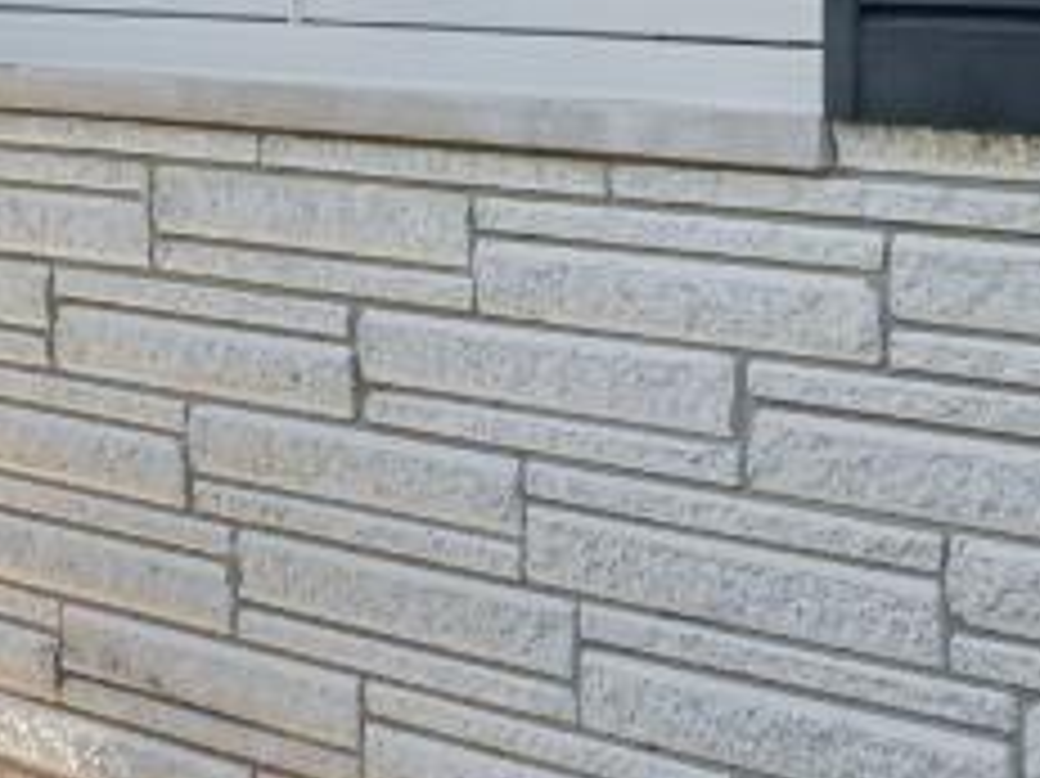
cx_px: 707
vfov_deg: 15.8
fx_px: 2733
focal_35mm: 91
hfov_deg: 21.5
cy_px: -70
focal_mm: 7
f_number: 9
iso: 200
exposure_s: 1/160
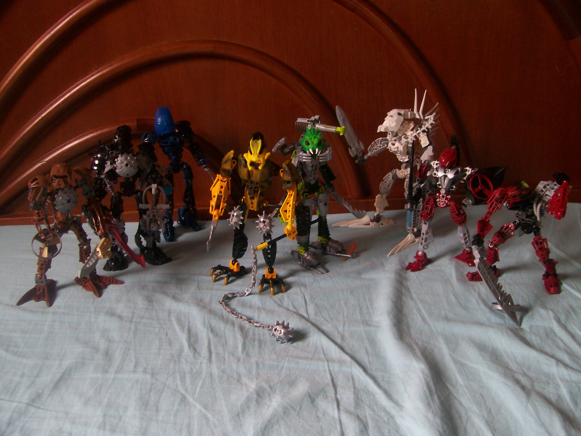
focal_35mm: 36
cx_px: 290
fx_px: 604
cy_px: 218
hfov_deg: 51.4
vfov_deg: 39.7
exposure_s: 1/54.2
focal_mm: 6
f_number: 2.7
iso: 80
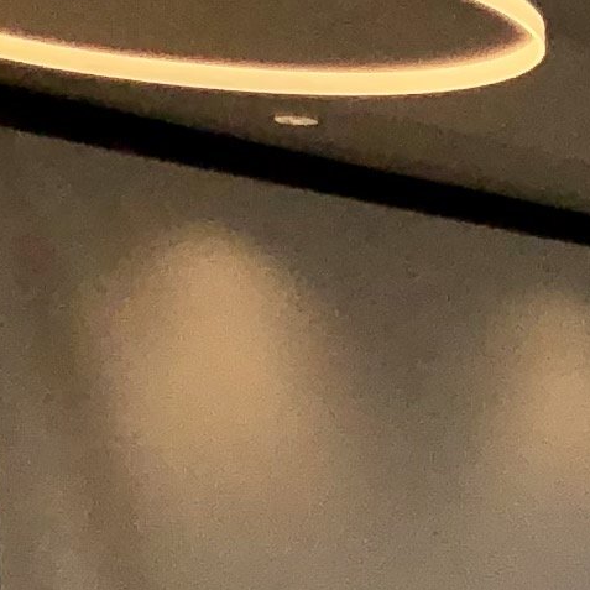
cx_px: 1931
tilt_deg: -6.6
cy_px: 1473
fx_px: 4030
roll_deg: -0.4
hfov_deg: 7.2
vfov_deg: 7.7
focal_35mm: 209
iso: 20
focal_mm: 3.99
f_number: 1.8
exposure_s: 1/1200
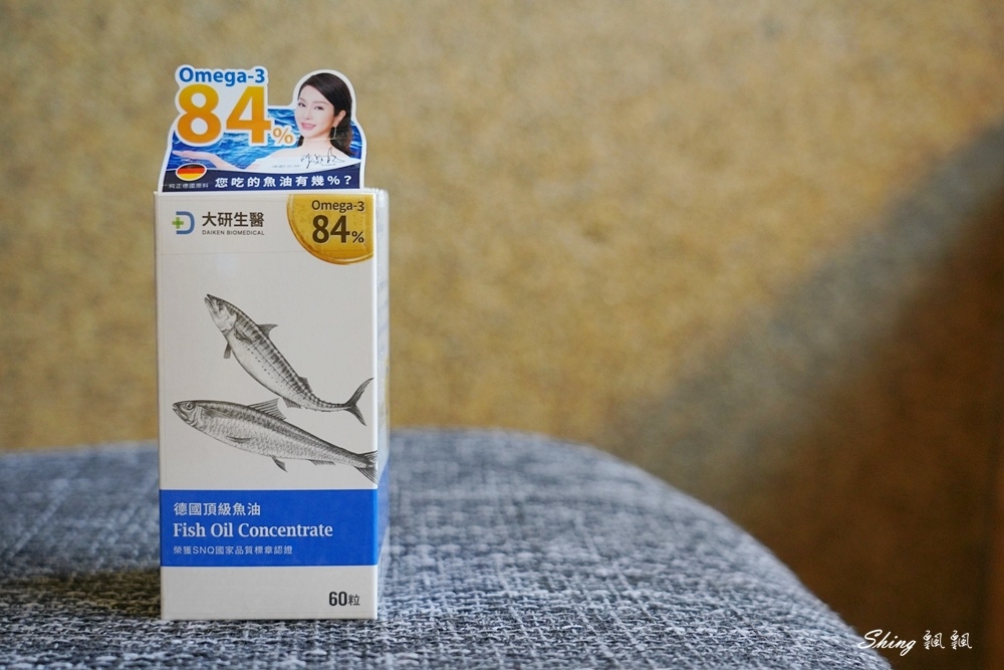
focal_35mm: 48
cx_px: 502
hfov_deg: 41.1
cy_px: 335
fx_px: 1339
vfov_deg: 28.1
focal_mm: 48
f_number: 4.5
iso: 2500
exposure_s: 1/50
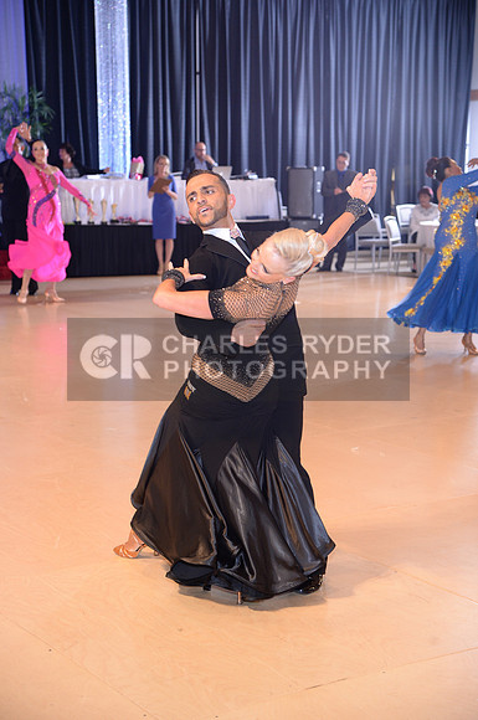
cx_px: 239
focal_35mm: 65
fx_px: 1298
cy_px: 360
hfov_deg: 20.9
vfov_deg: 31.0
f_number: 4.5
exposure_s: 1/200
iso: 1250
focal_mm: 65
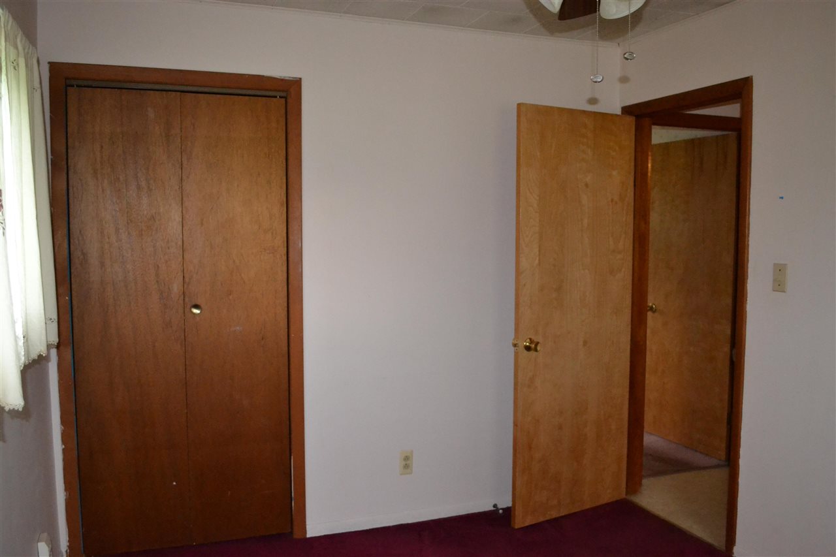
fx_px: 697
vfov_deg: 43.6
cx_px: 418
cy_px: 278
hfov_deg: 61.9
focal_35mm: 30
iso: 3200
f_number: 3.8
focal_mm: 20
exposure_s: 1/60
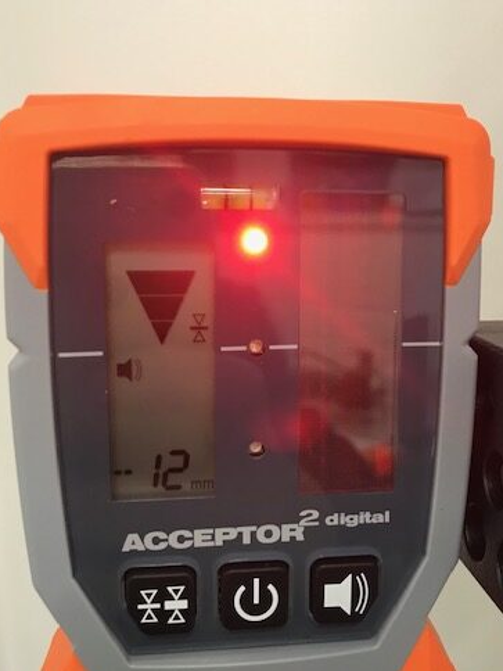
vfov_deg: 50.1
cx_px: 283
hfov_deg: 38.6
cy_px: 333
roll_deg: +1.2
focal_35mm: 37
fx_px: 717
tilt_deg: -7.9
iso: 40
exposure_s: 1/20
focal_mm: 3.99
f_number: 1.8
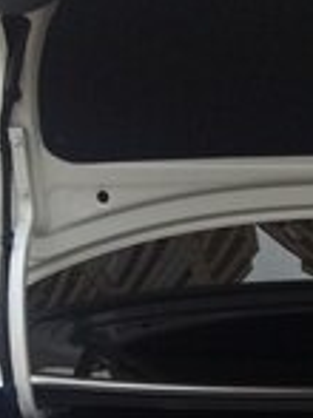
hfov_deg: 14.6
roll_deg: -0.5
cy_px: 694
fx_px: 1183
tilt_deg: -30.3
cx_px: 376
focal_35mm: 98
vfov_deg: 17.3
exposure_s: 1/1140
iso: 32
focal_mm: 4.15
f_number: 2.2
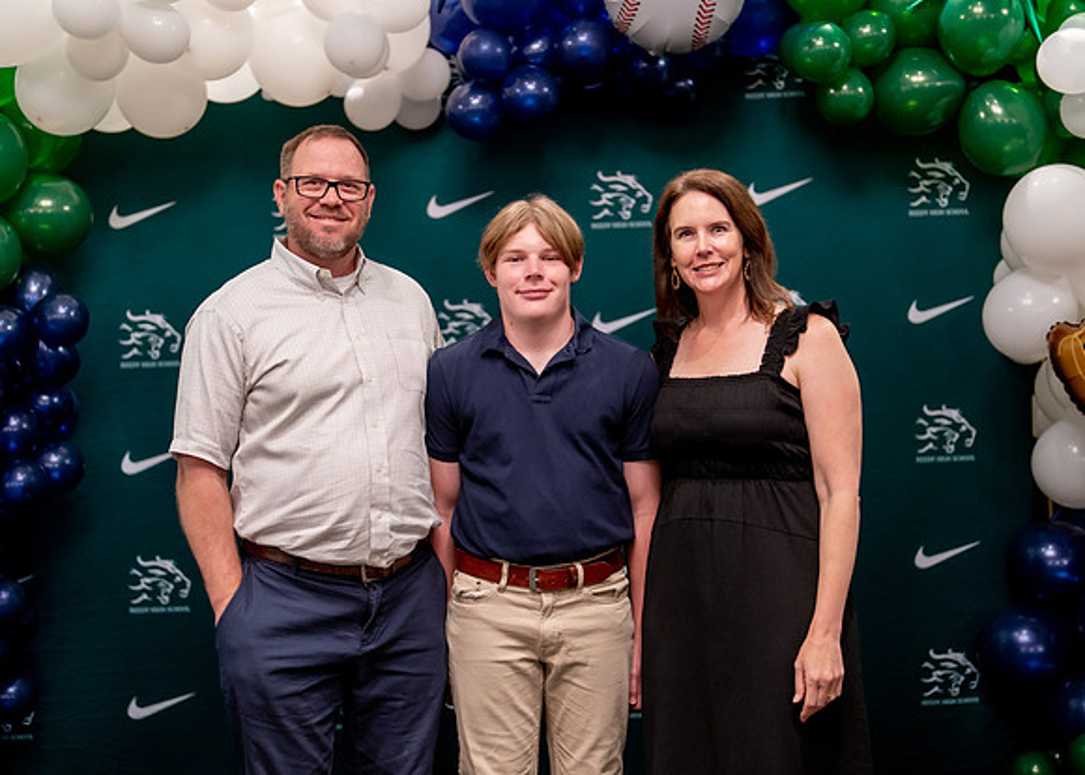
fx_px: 1708
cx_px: 545
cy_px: 376
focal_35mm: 55
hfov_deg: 35.2
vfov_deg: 25.5
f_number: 1.2
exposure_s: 1/320
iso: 800
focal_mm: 50
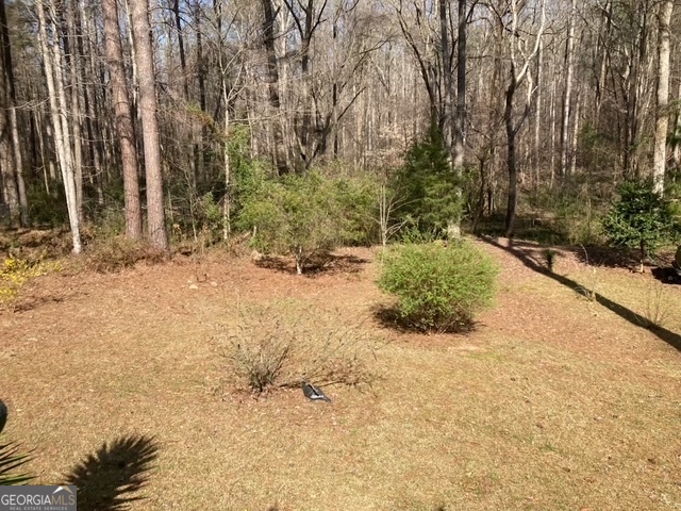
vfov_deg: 49.7
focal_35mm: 28
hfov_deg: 63.4
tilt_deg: -9.8
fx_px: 551
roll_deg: +1.4
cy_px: 256
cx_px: 340
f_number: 1.8
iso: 20
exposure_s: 1/1116
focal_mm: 3.99
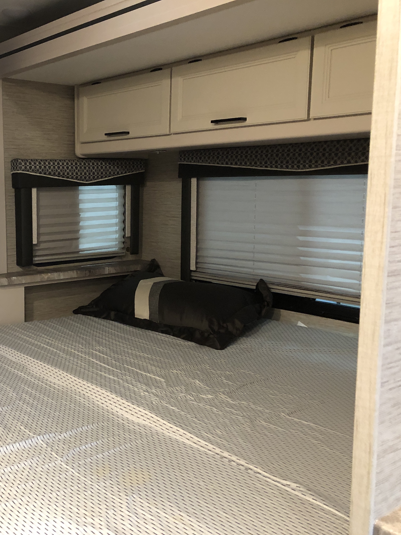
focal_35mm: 38
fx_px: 587
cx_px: 72
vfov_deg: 49.0
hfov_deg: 36.3
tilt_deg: -8.1
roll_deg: +1.6
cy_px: 272
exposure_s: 1/15
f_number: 1.8
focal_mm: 3.99
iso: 100
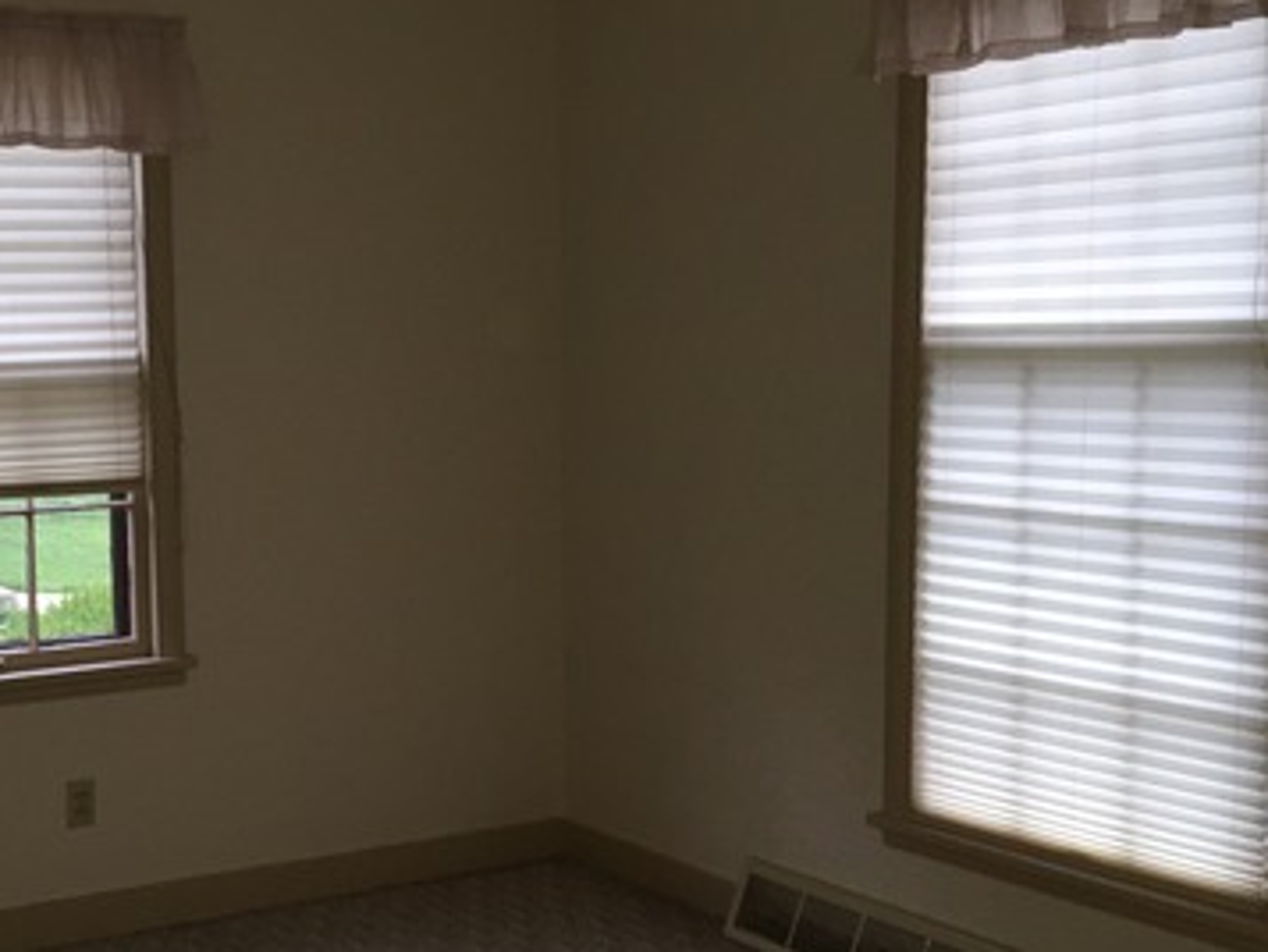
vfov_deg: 27.9
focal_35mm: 52
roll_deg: +0.3
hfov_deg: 35.9
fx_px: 1905
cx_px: 305
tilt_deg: -7.7
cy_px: 597
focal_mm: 4.15
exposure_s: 1/24
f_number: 2.2
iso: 125
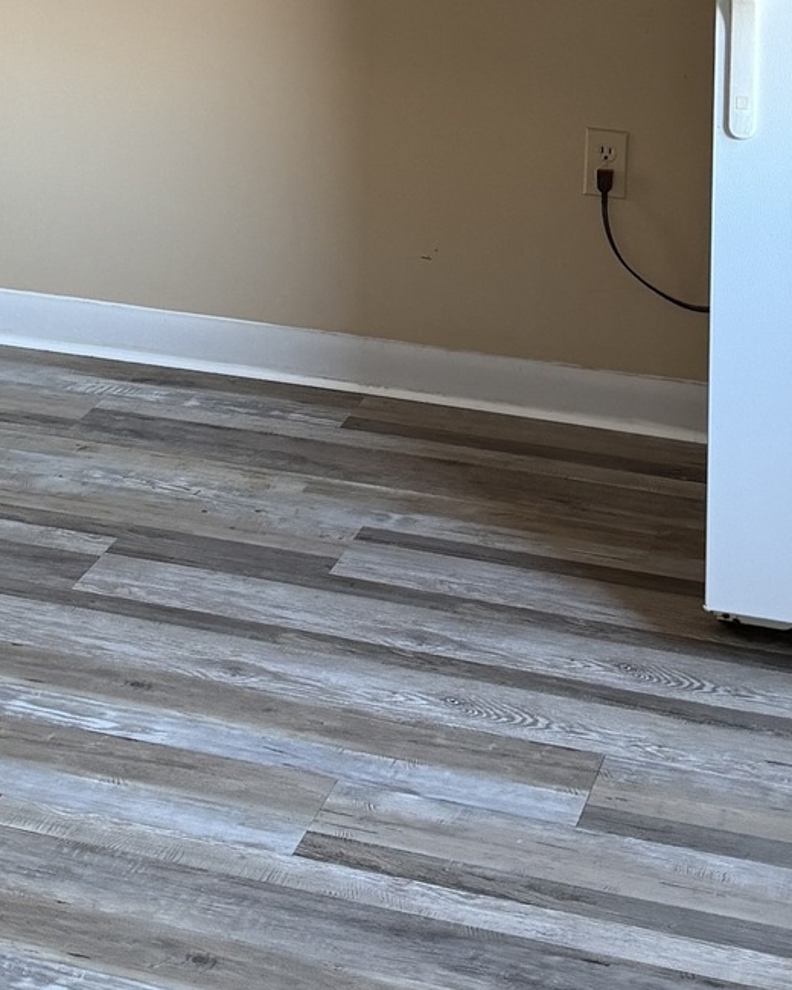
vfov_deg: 21.5
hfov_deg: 18.3
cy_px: -174
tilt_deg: -7.4
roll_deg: -0.4
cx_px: 136
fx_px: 2432
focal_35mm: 83
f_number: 1.78
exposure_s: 1/81
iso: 200
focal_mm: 6.76
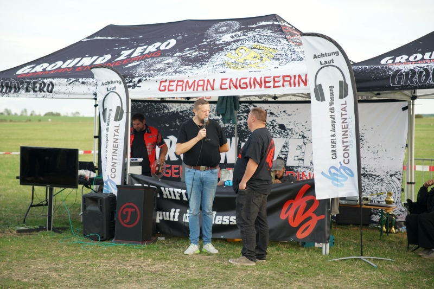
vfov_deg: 19.4
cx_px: 217
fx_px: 844
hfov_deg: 28.8
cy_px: 144
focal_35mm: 70
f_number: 2.8
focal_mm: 70
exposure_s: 1/200
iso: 250
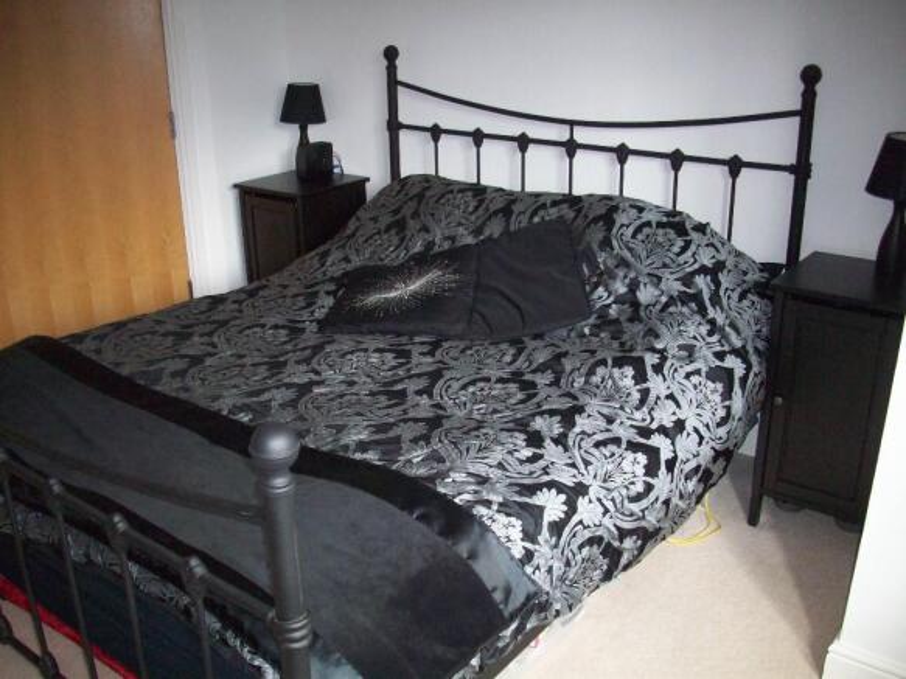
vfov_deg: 38.7
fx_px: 968
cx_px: 453
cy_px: 340
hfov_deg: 50.1
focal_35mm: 37
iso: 160
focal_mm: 6.2
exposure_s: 1/45
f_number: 2.8
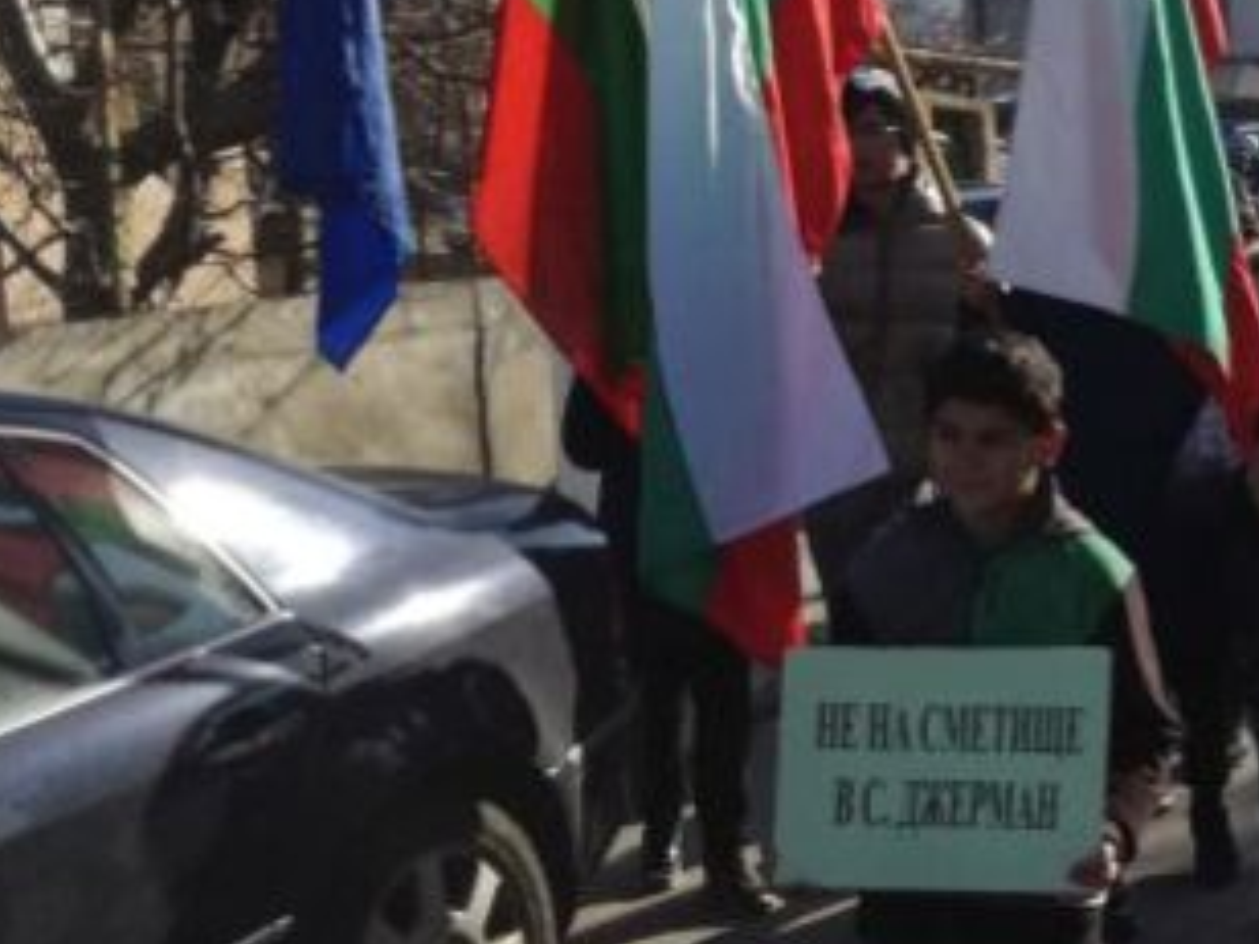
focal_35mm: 61
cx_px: 1394
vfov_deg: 24.0
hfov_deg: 28.7
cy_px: 515
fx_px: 2219
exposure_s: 1/1309
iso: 50
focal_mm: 3.79
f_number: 2
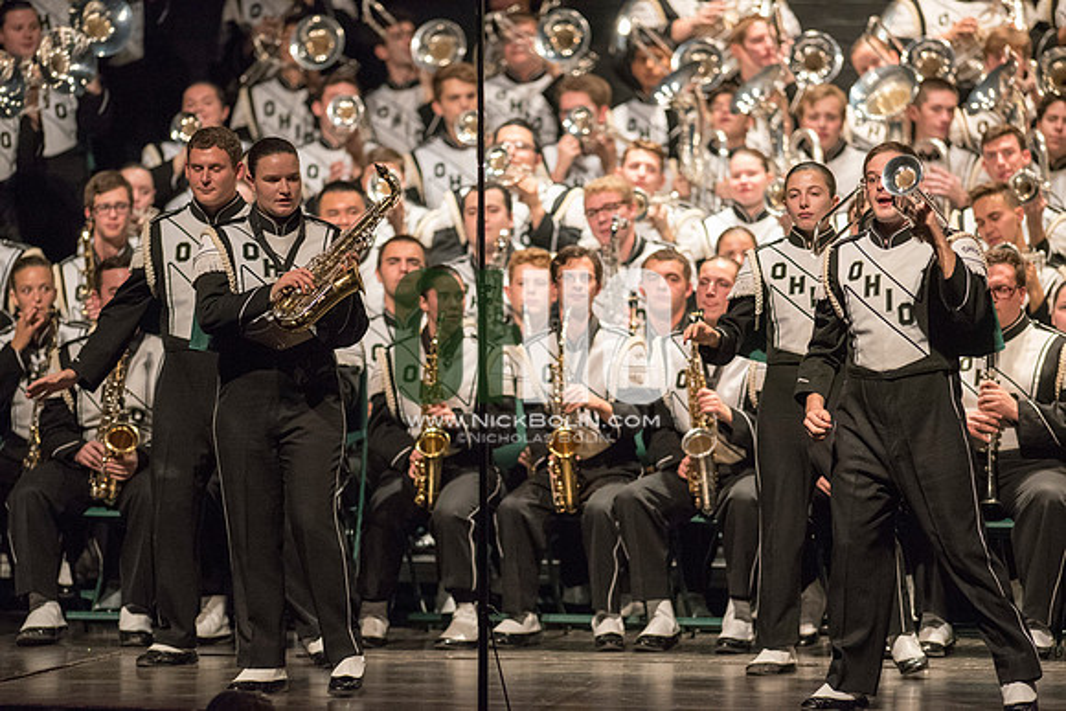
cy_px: 356
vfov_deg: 4.6
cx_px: 533
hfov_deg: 6.9
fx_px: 8885
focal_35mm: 300
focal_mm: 300
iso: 4000
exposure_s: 1/500
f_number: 2.8
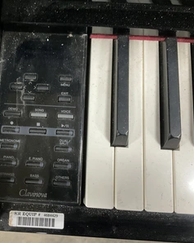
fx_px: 273
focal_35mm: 38
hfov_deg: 38.3
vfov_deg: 48.0
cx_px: 53
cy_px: 122
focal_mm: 3
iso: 250
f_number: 1.8
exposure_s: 1/40
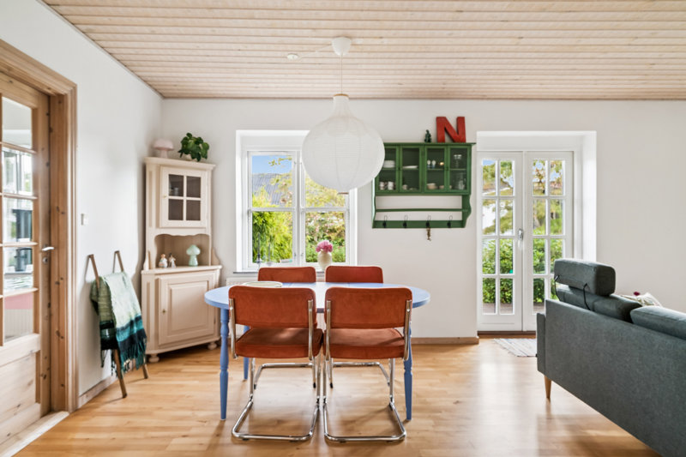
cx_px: 343
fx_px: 400
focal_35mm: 21
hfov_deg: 81.2
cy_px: 228
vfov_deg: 59.5
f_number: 7.1
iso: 800
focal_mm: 21
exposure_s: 1/25
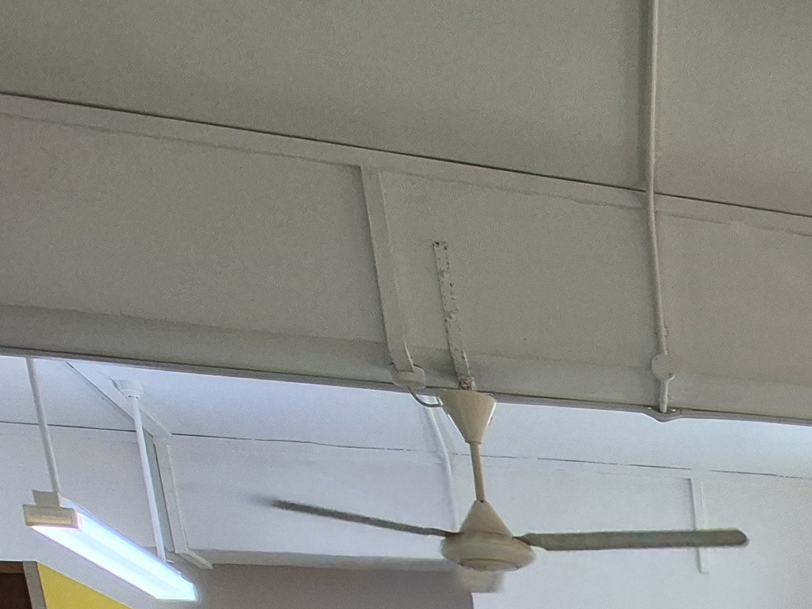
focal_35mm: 46
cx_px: 1142
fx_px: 1079
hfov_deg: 29.6
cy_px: 1033
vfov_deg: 22.3
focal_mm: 2.2
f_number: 2.2
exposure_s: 1/50
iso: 80
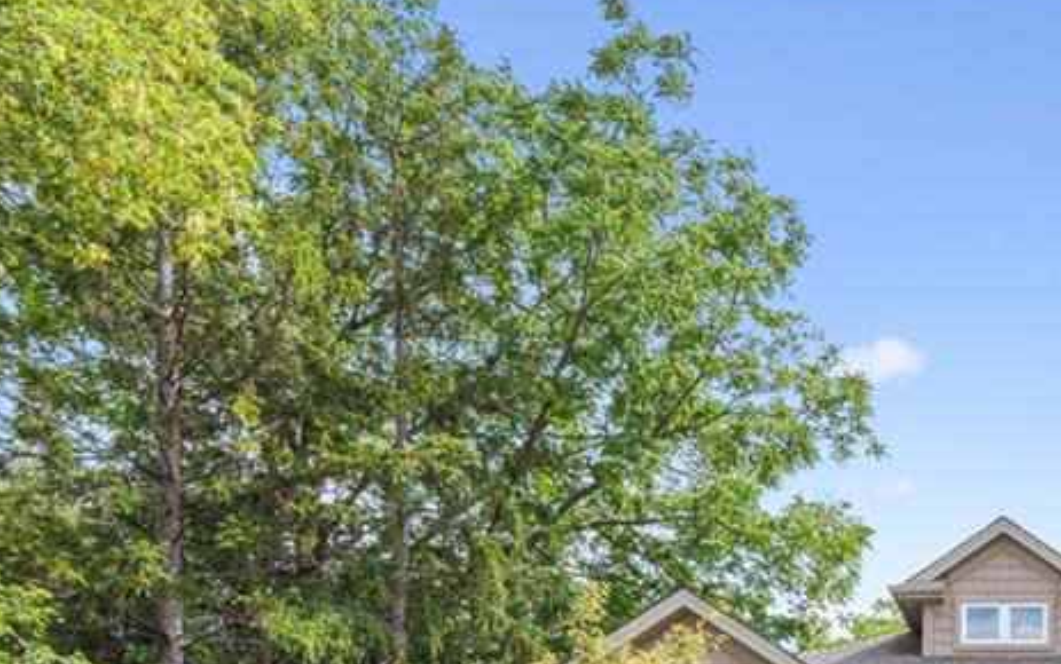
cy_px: 754
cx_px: 1027
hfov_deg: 46.5
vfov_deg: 31.0
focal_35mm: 36
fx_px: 1042
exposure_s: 1/640
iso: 200
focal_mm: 16
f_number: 7.1
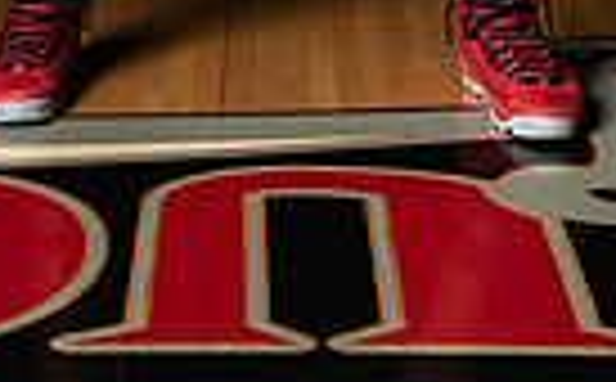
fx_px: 2530
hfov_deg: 13.9
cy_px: -611
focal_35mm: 151
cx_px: 252
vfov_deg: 7.9
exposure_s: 1/200
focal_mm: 45
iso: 320
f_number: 14
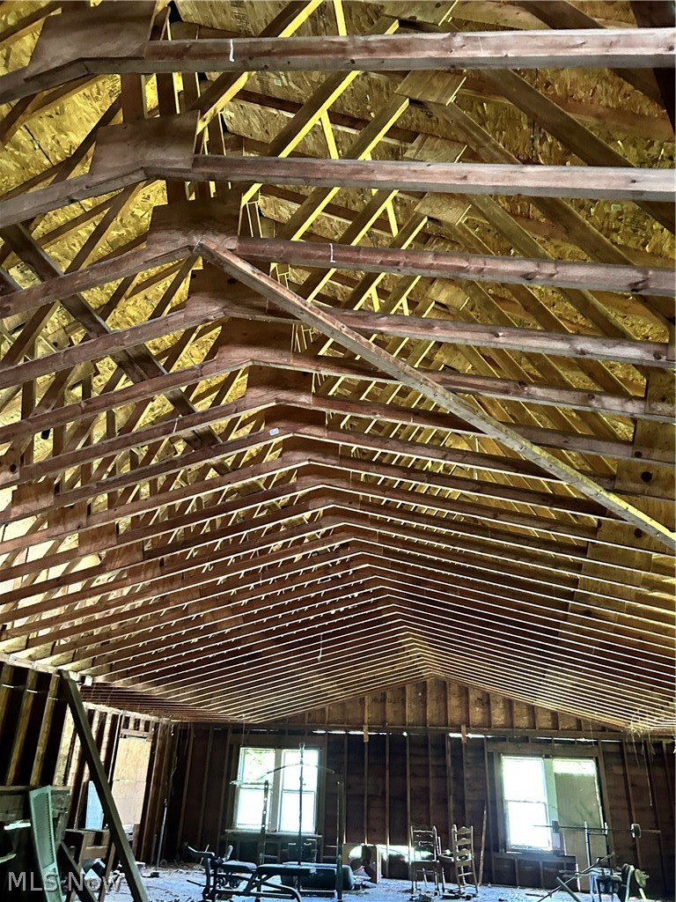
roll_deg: -2.7
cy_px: 451
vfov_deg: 67.3
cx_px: 338
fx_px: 677
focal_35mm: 26
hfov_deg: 53.1
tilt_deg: +24.7
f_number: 1.5
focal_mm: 5.7
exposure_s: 1/30
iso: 640
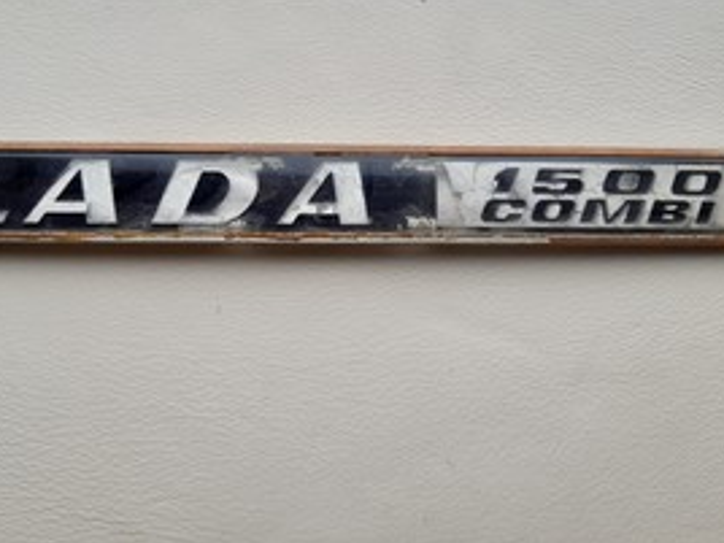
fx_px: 711
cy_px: 193
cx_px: 327
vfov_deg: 41.4
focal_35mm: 34
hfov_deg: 53.9
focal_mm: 3.92
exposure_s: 1/176
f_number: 1.7
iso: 40
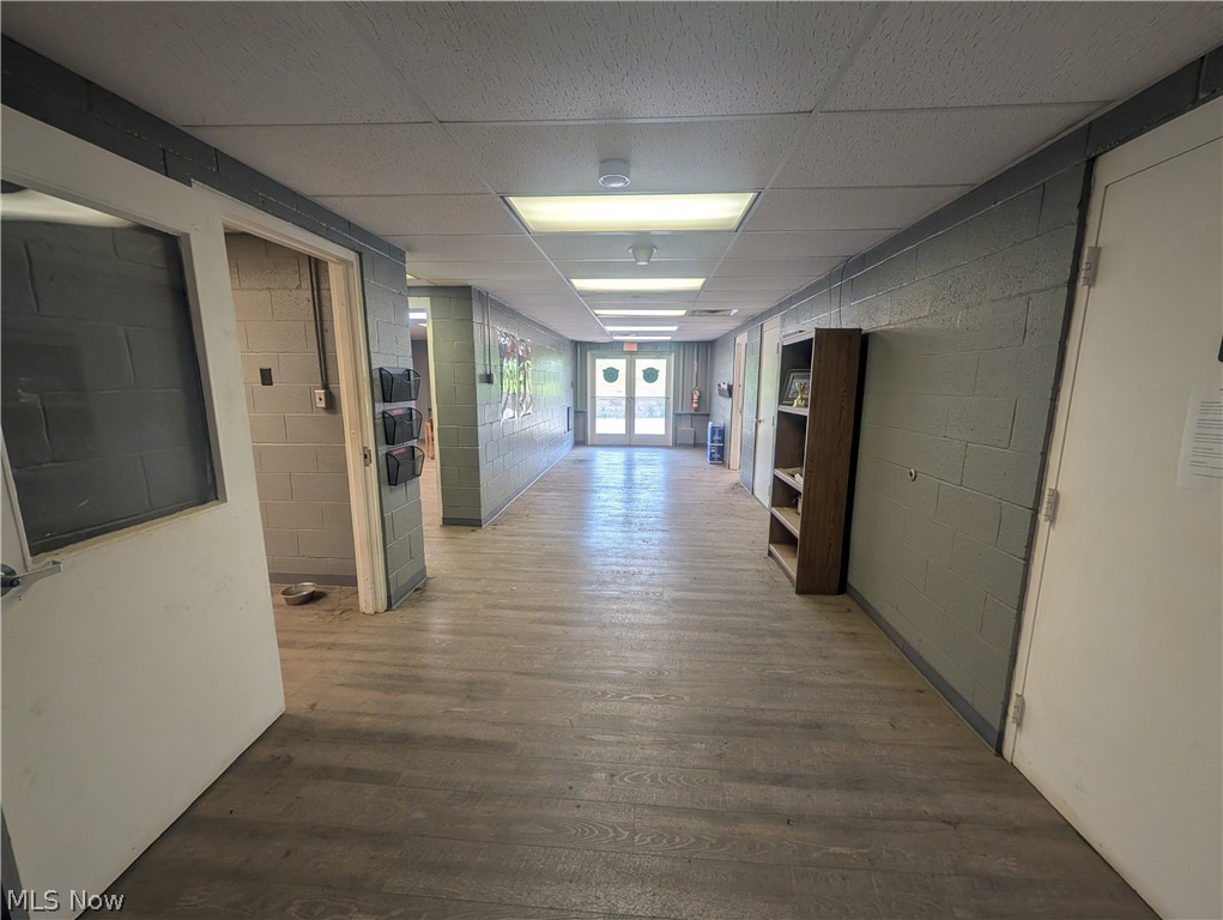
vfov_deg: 94.6
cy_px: 460
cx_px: 612
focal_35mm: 12
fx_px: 424
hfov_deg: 110.5
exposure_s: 1/120
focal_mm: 2.02
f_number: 1.7
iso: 94
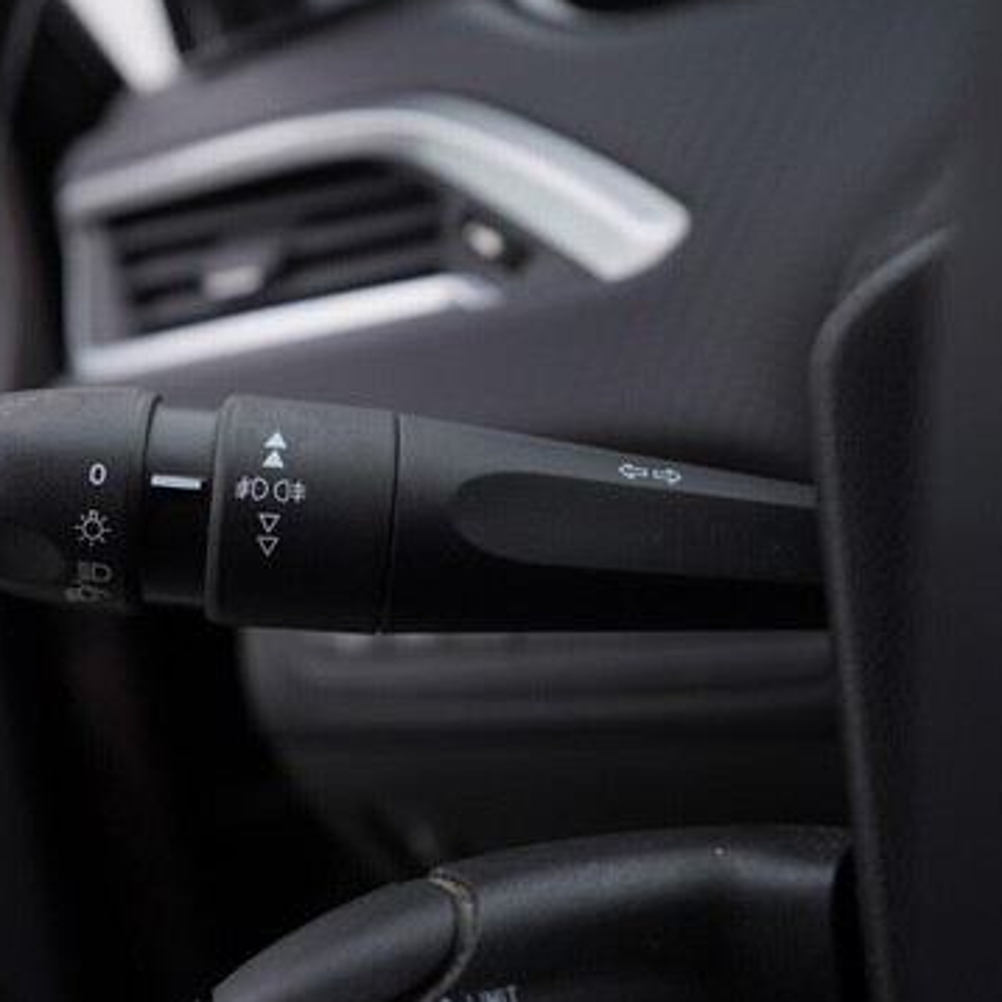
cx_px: 313
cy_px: 500
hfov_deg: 35.6
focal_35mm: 47
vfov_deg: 36.1
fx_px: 1539
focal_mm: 24
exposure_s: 1/80
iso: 125
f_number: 4
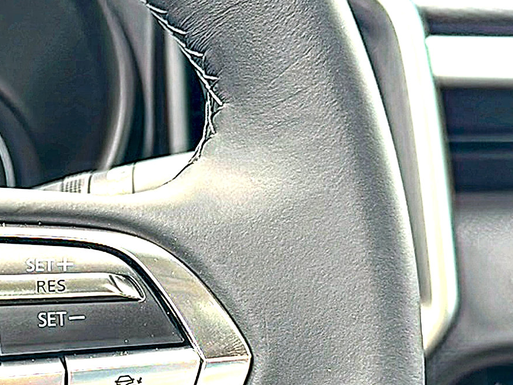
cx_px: 76
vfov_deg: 18.6
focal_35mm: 78
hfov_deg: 24.5
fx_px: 1156
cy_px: 332
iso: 100
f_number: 1.78
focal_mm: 6.86
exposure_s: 1/280
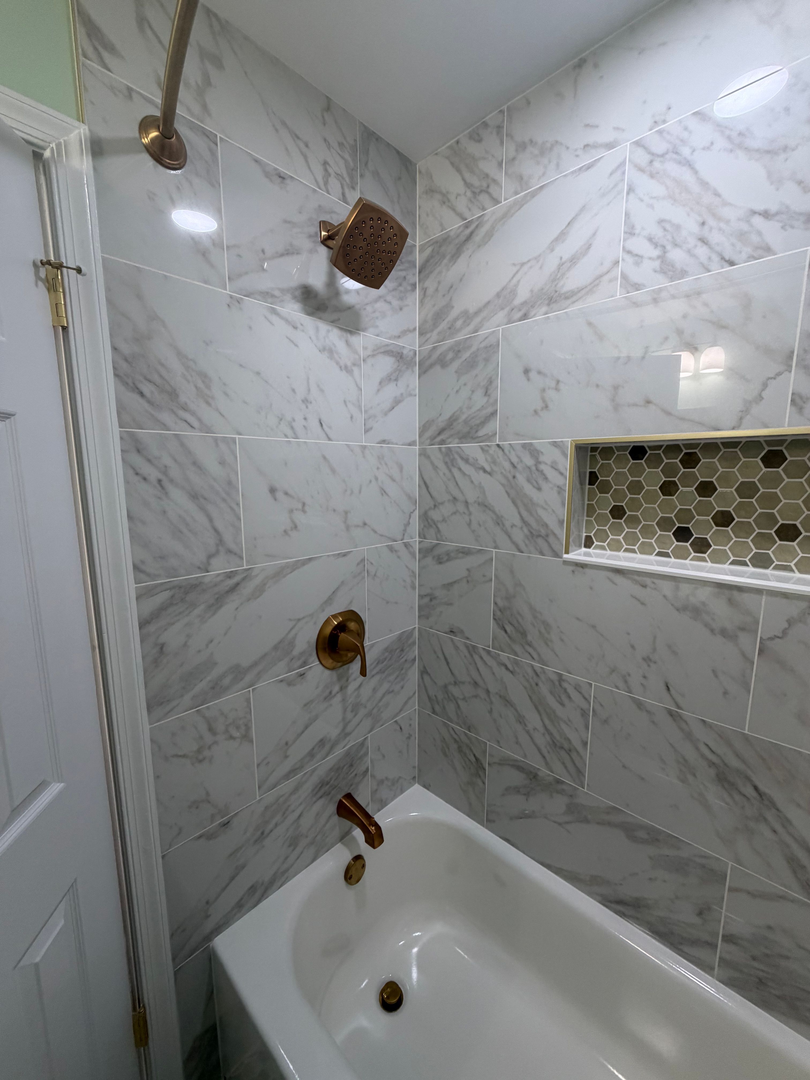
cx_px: 405
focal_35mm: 14
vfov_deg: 102.1
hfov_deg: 85.7
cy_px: 540
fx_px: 437
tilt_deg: -8.7
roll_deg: -0.5
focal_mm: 2.22
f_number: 2.2
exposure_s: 1/120
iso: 200
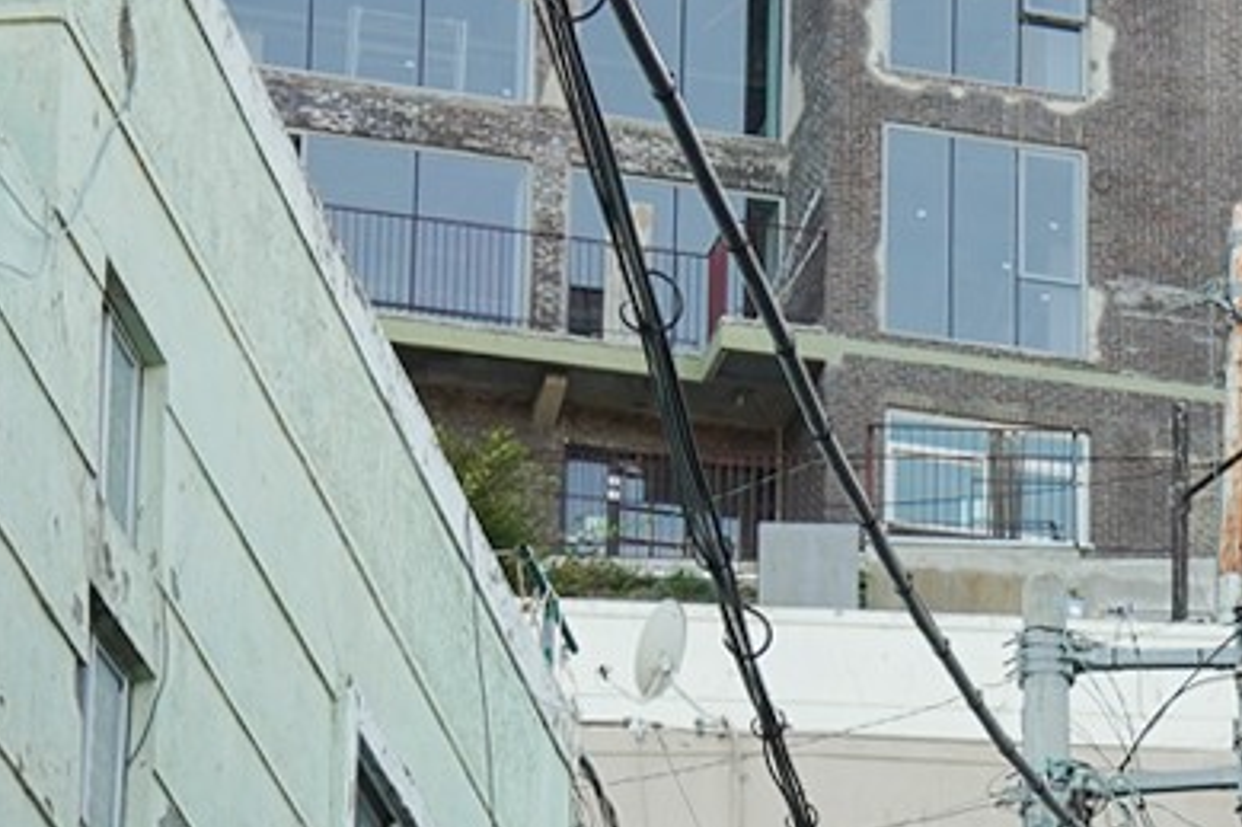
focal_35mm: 180
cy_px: 1399
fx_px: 6207
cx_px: 1539
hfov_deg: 11.2
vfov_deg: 7.4
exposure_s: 1/125
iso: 400
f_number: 9
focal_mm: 35
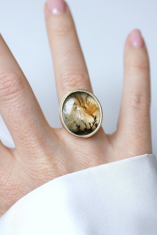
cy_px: 118
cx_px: 78
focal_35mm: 105
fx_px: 687
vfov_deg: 19.5
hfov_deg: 13.0
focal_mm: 70
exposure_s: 1/125
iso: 200
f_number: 3.5
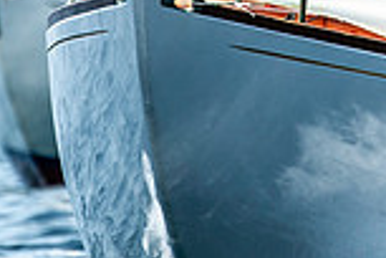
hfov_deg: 0.9
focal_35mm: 2270
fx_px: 24338
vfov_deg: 0.6
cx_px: 421
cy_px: -180
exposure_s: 1/1600
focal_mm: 600
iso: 400
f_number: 6.3
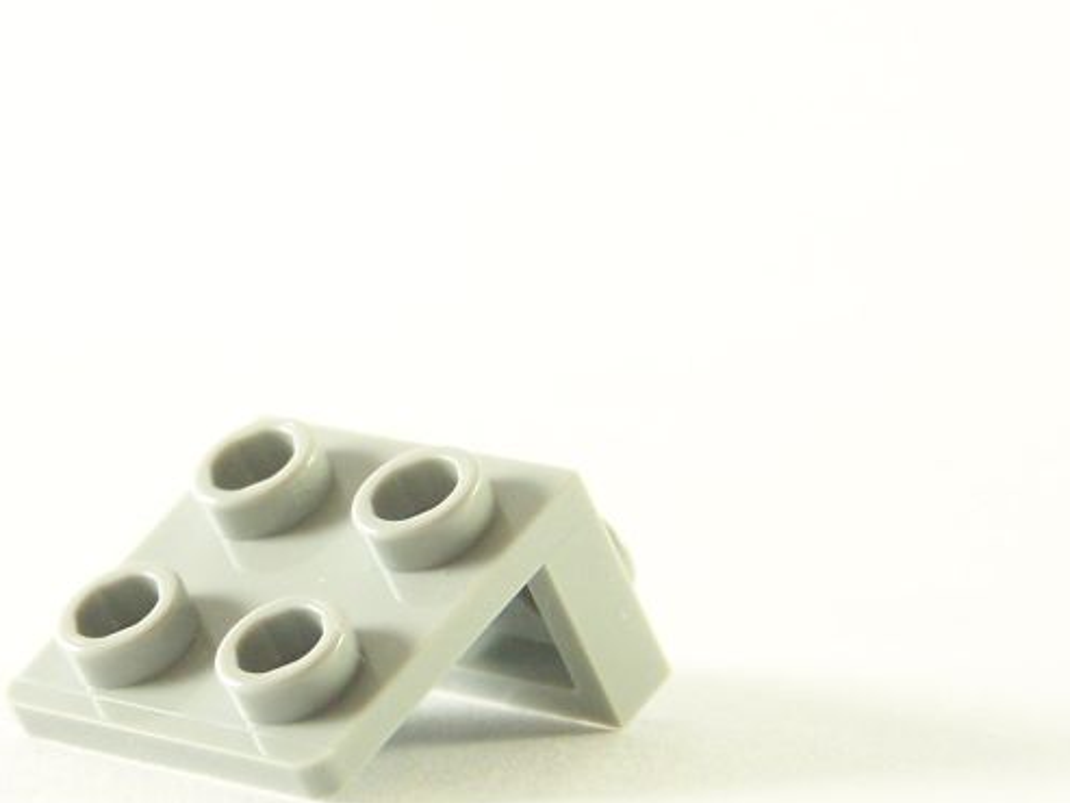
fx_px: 6740
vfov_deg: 6.8
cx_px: 328
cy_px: 512
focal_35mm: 218
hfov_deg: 9.1
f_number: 3.2
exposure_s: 1/30
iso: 200
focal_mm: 17.5
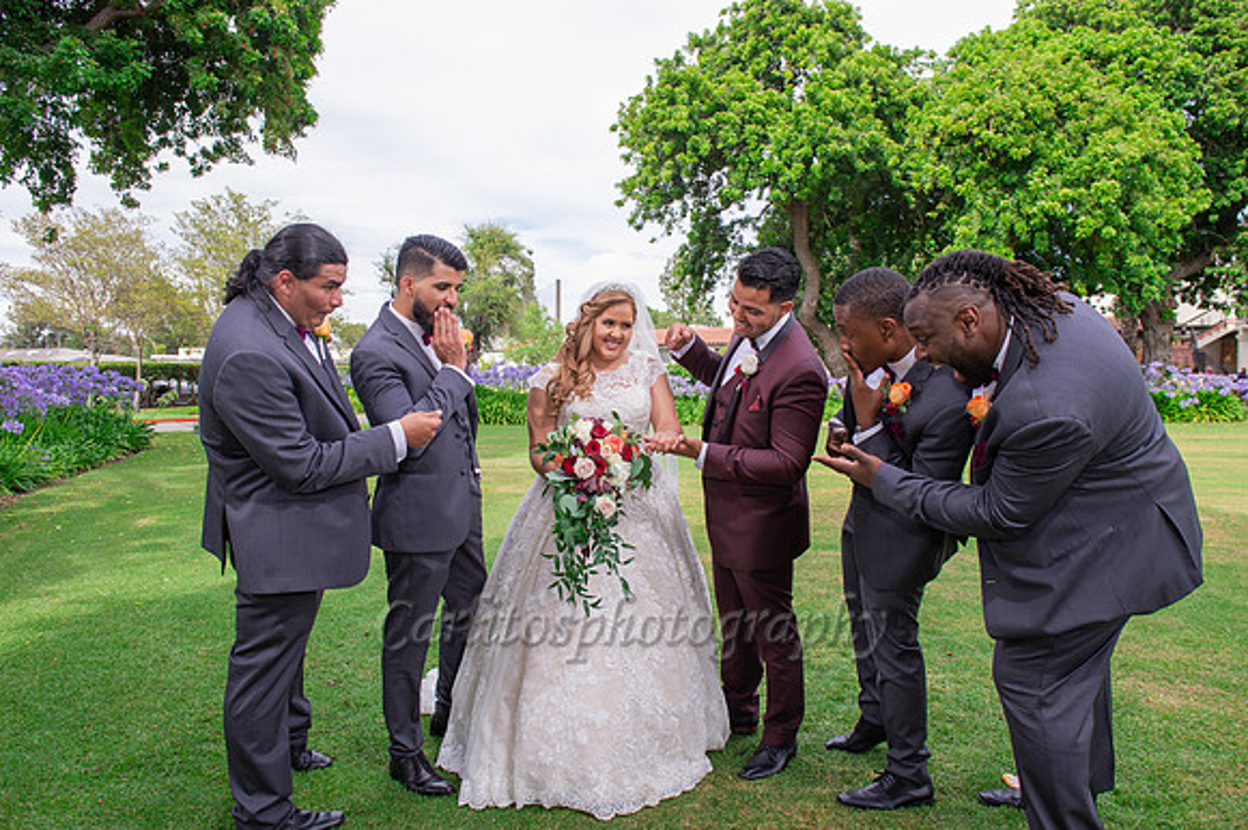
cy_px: 415
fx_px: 831
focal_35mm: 24
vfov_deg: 53.1
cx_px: 624
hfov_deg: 73.8
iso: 400
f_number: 7.1
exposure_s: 1/250
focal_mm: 24
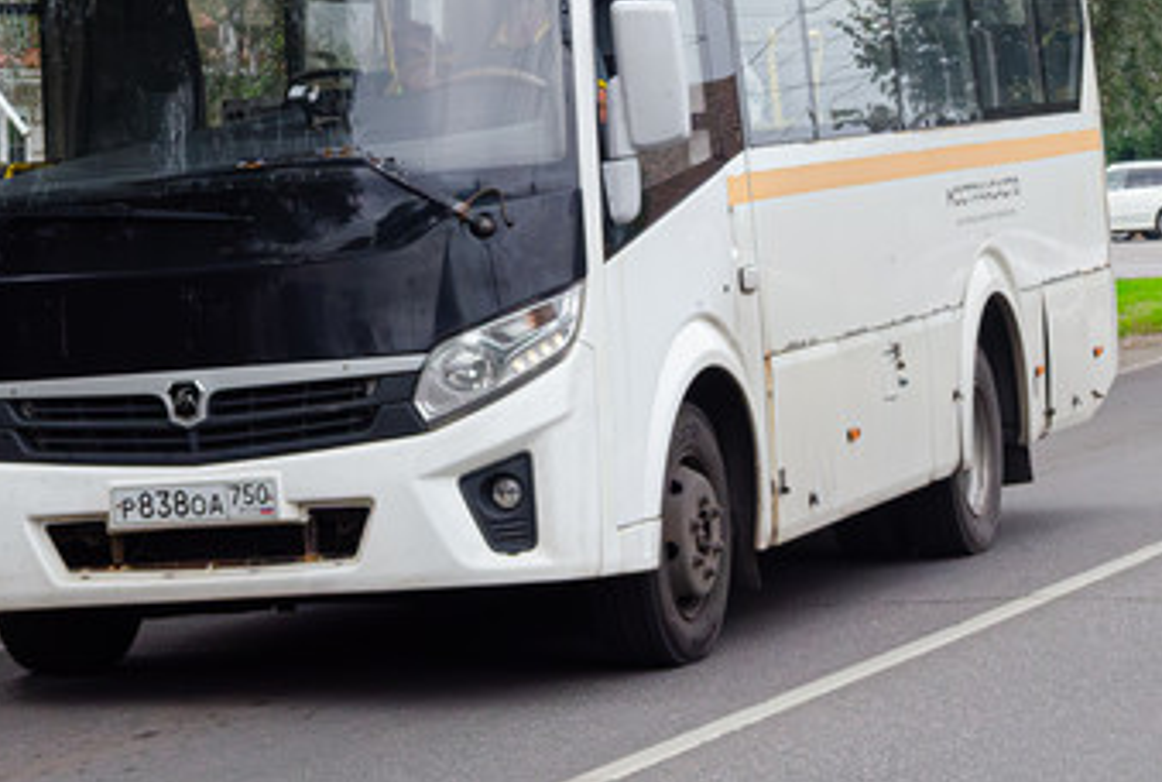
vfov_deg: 9.6
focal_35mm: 143
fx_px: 4628
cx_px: 538
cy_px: 163
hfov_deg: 14.3
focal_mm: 46
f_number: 11
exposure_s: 1/800
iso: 2000
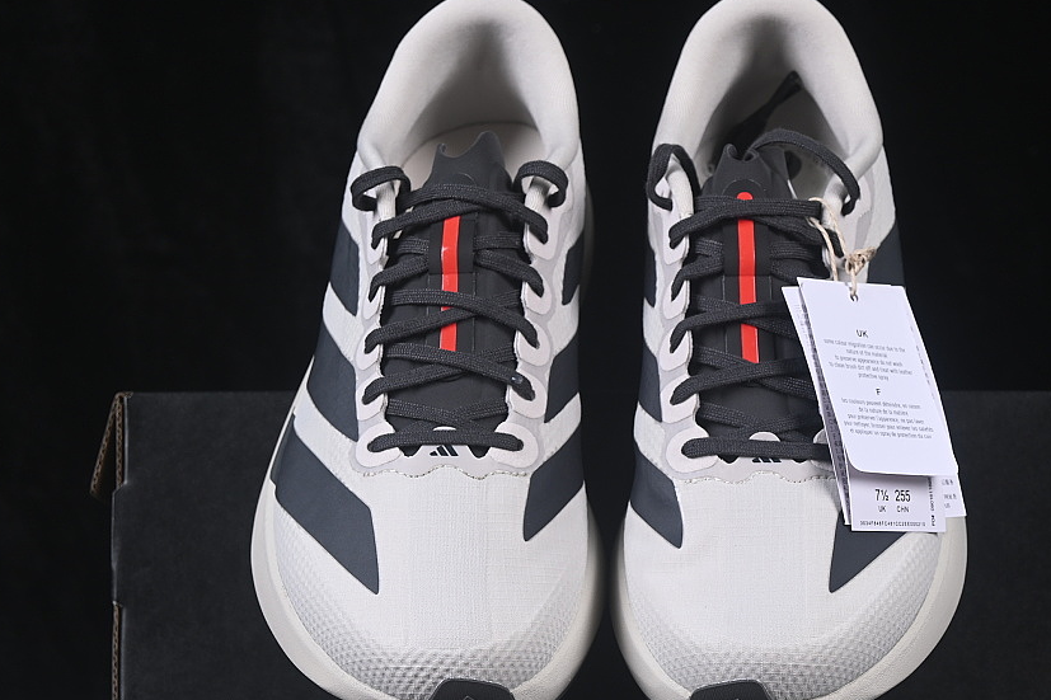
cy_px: 438
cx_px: 606
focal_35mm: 98
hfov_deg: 20.8
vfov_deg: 13.9
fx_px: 2860
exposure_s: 1/80
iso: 160
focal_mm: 50
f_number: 8
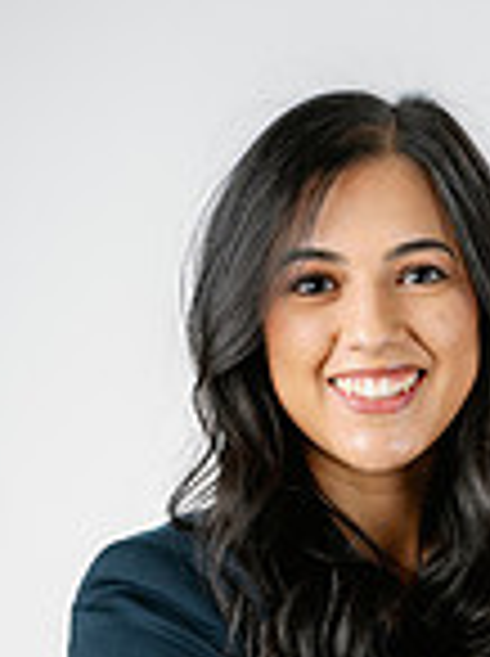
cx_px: 423
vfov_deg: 9.4
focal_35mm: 208
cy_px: 734
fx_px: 3937
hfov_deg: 7.1
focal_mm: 70
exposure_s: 1/160
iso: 125
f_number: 8
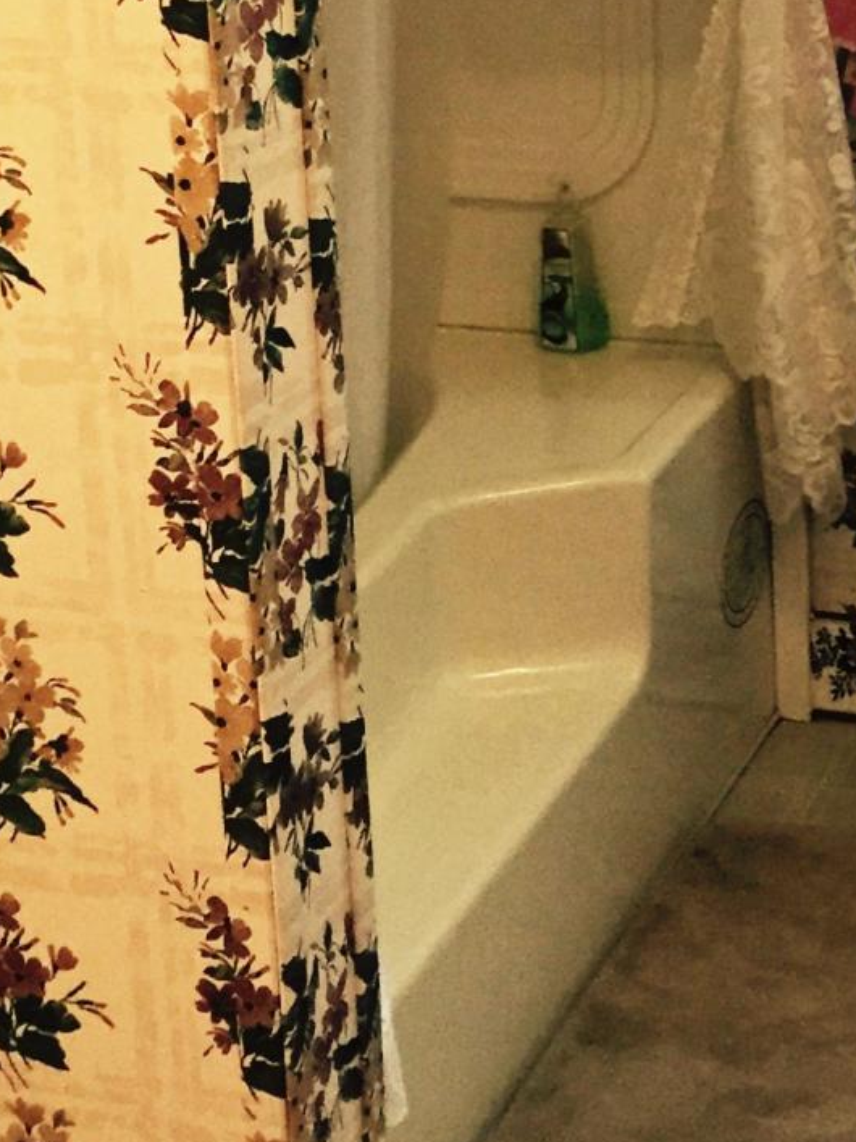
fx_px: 2704
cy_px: 184
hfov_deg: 17.4
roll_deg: -2.2
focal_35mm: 82
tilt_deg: -13.1
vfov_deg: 23.4
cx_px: 922
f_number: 2.2
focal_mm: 4.15
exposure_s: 1/30
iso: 160
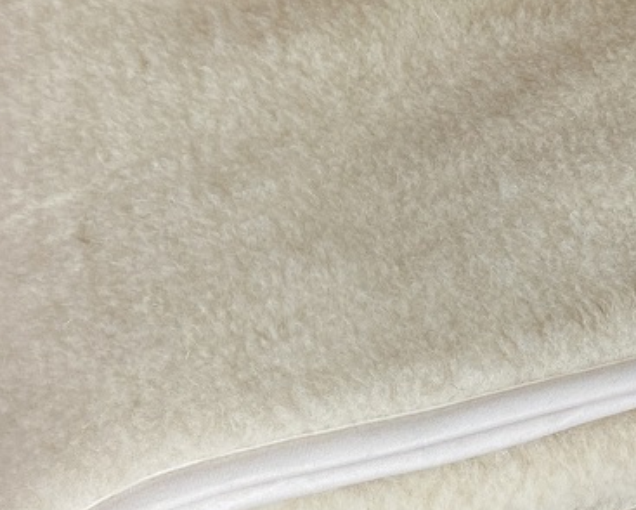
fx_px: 1563
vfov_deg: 18.4
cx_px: 763
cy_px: 113
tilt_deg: -39.4
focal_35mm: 83
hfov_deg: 21.4
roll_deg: -1.7
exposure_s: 1/122
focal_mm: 4.25
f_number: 1.8
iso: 40
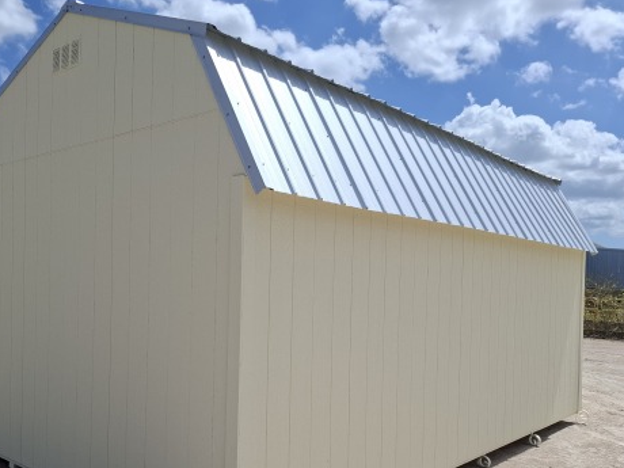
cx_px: 246
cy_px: 294
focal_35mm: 32
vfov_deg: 43.8
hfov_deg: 56.3
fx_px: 577
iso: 50
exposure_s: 1/4082
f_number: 1.8
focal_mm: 5.54
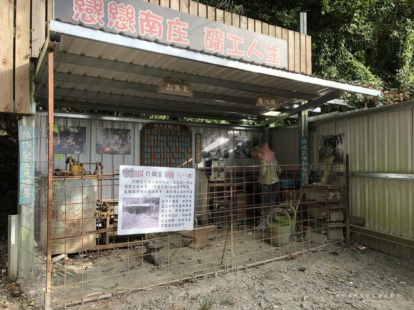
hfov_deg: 61.7
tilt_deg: +1.3
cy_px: 155
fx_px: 347
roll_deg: +0.0
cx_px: 207
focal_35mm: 29
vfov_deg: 48.2
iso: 20
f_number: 1.8
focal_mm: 3.99
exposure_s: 1/267
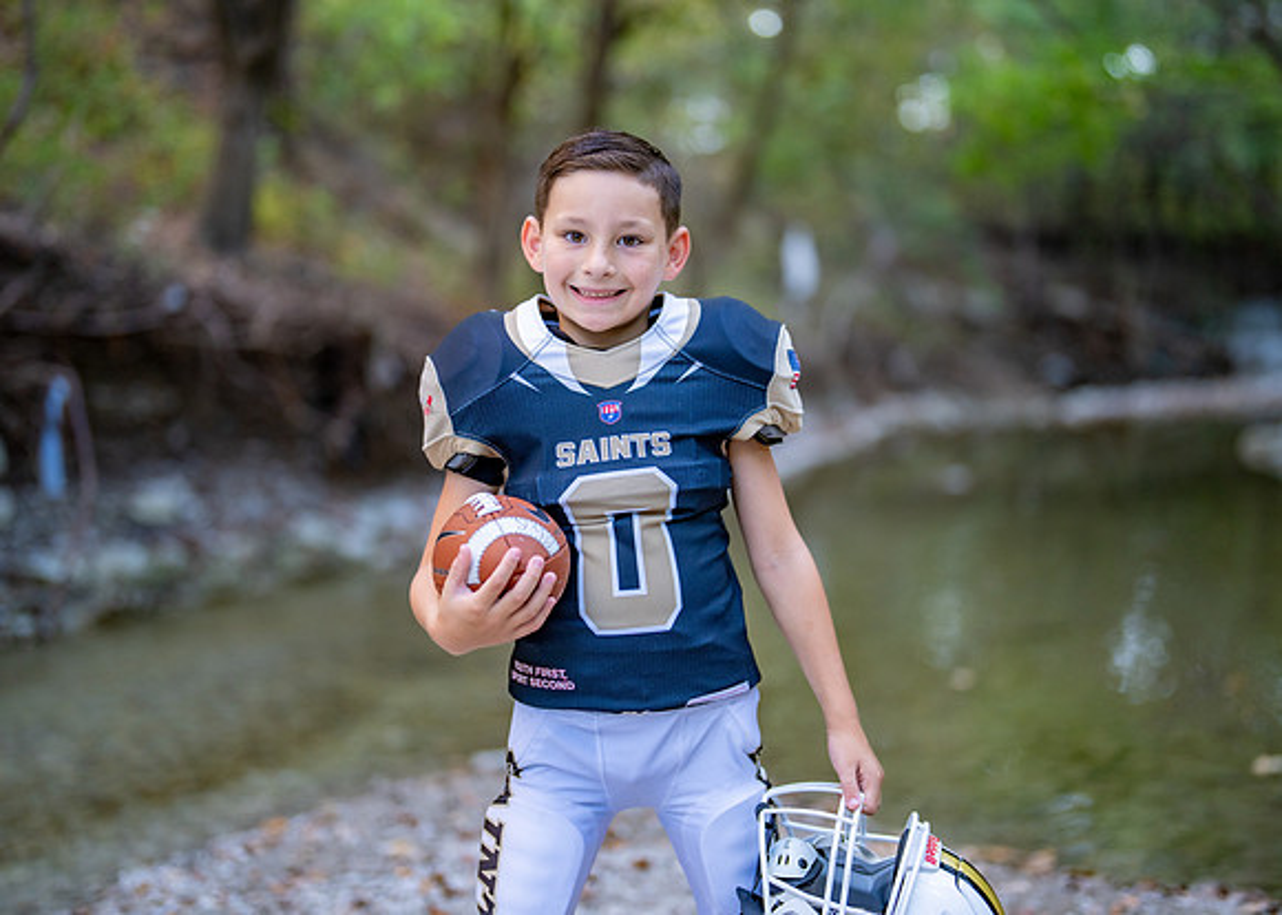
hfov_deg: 36.4
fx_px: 1949
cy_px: 450
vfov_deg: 26.4
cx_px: 645
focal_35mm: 54
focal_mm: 50
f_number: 1.2
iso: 500
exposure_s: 1/500
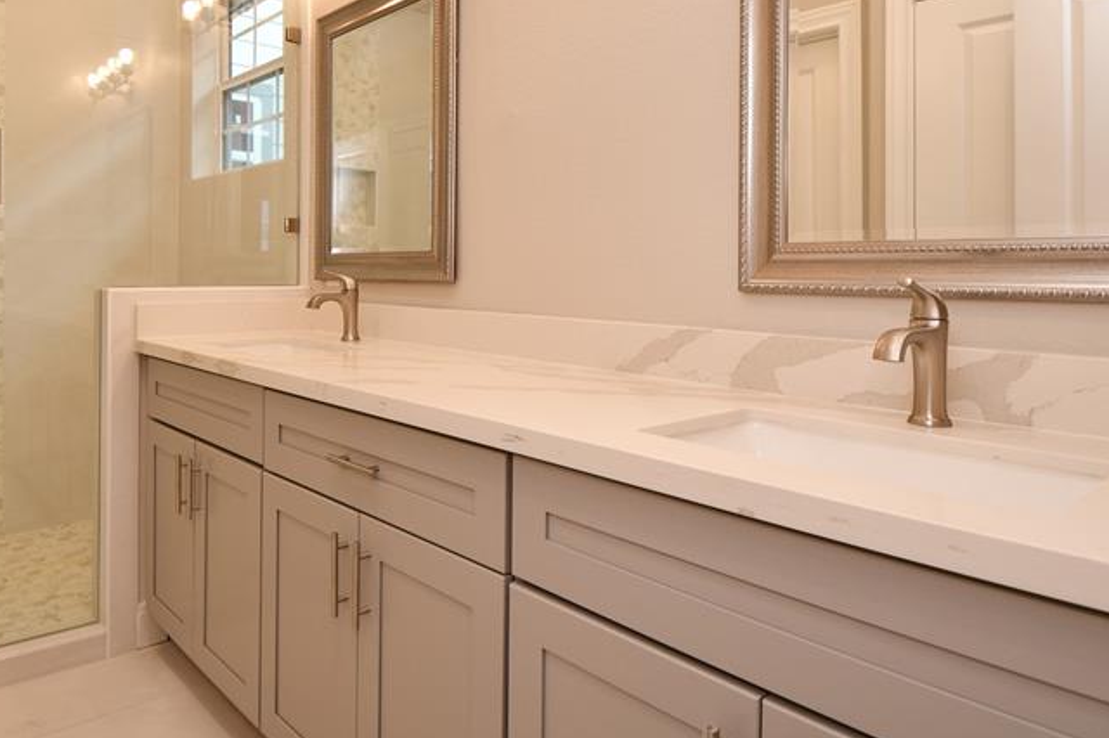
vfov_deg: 52.2
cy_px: 251
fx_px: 739
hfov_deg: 73.1
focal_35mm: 24
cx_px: 449
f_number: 4.5
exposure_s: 1/80
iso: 200
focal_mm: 10
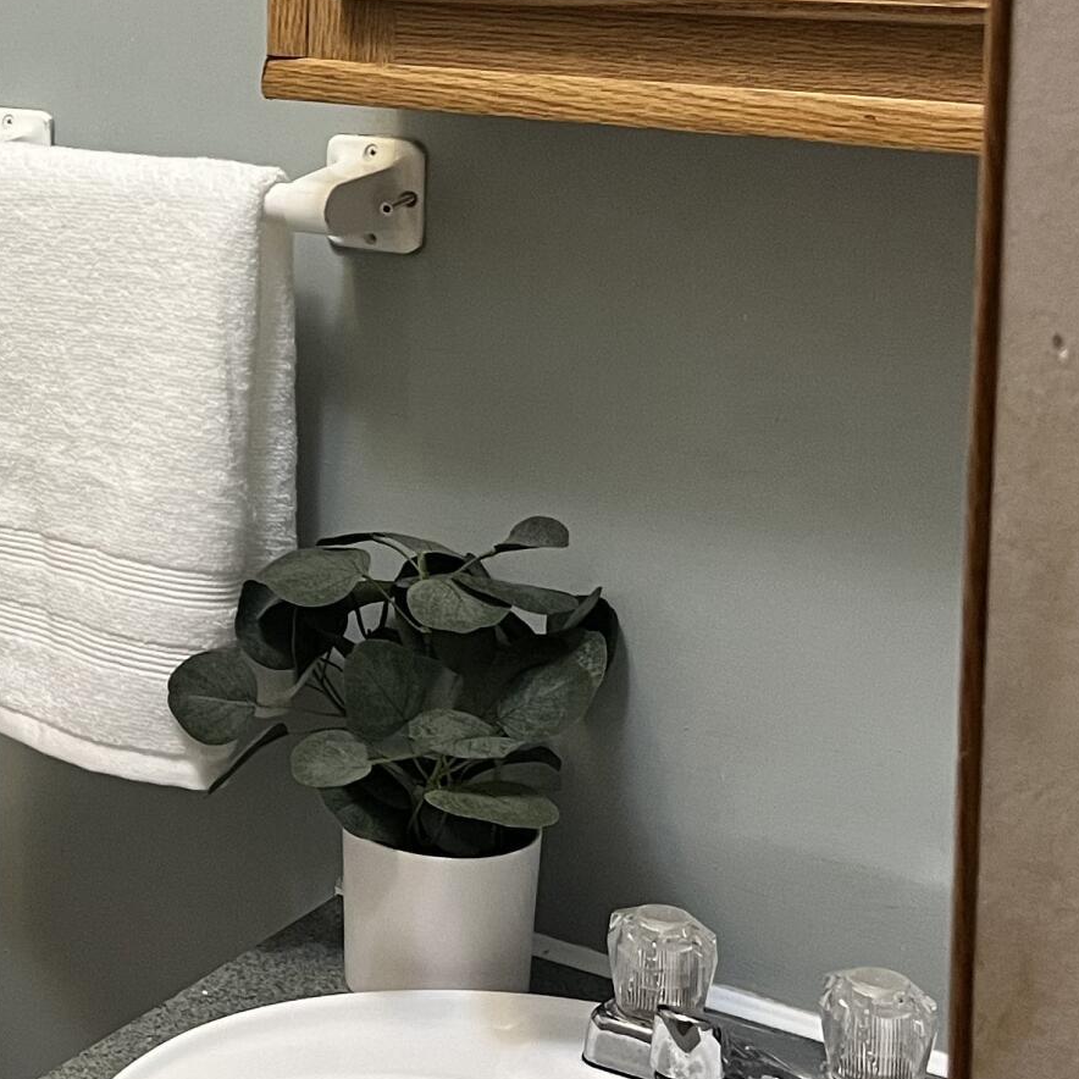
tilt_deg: -8.5
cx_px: -266
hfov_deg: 20.5
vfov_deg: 21.8
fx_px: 2751
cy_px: 166
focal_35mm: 78
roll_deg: +1.2
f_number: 1.6
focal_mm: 5.1
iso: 250
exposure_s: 1/60
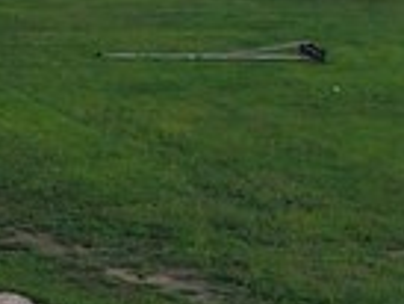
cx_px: -764
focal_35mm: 179
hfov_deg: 9.1
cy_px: -56
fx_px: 2091
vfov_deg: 8.2
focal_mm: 8.67
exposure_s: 1/120
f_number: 1.8
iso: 100
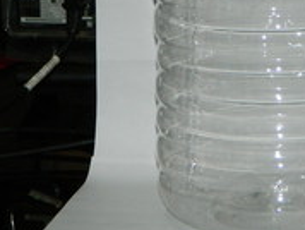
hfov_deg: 12.2
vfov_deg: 9.2
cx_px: 278
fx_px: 1412
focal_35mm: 160
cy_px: -45
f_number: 3.8
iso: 200
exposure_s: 1/50
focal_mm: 10.2
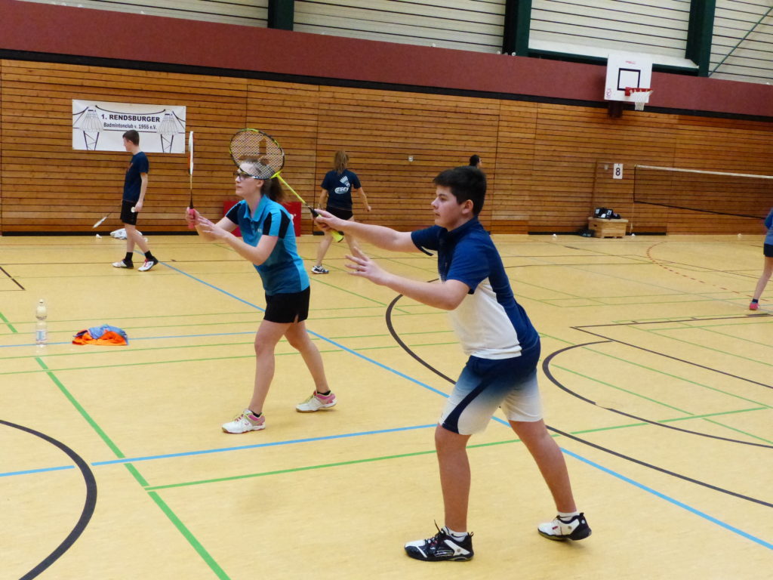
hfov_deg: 44.8
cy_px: 290
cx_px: 386
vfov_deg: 34.3
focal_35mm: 42
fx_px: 938
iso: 1600
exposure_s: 1/400
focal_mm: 7.6
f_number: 4
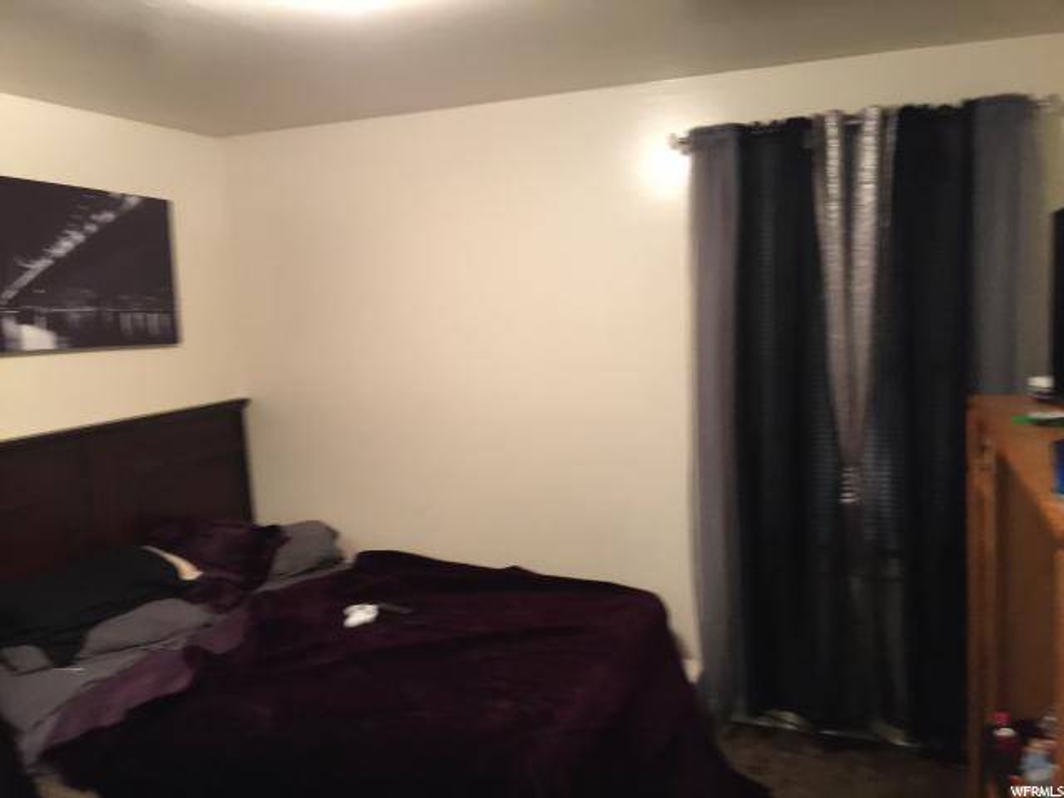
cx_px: 532
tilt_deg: -4.5
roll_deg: +0.7
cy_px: 399
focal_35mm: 29
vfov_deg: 48.2
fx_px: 891
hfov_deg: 61.7
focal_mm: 4.15
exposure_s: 1/10
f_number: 2.2
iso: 100
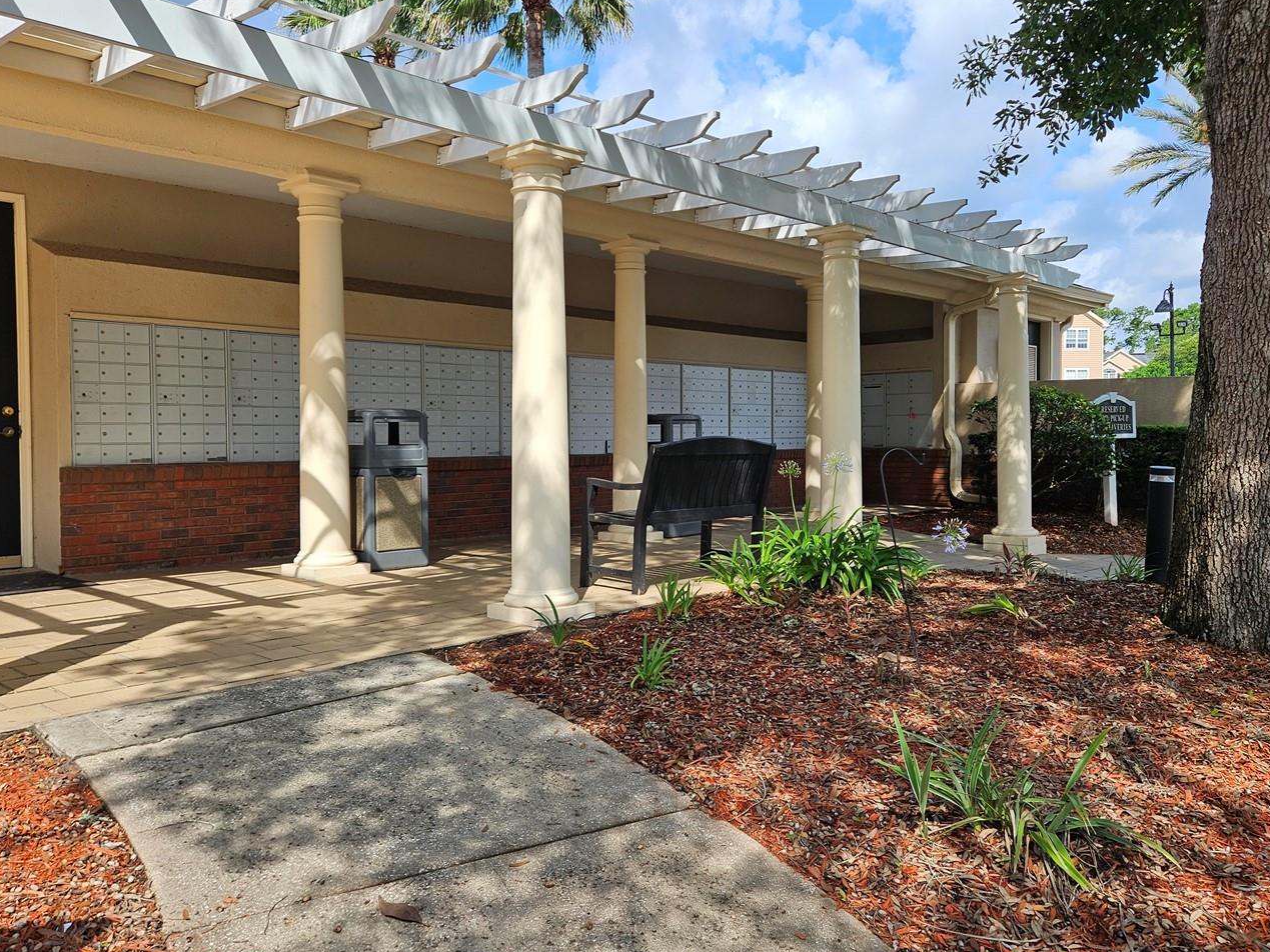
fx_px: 1064
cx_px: 667
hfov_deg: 61.6
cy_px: 442
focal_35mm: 29
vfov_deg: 48.2
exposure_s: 1/1208
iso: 25
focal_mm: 5.4
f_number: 1.8
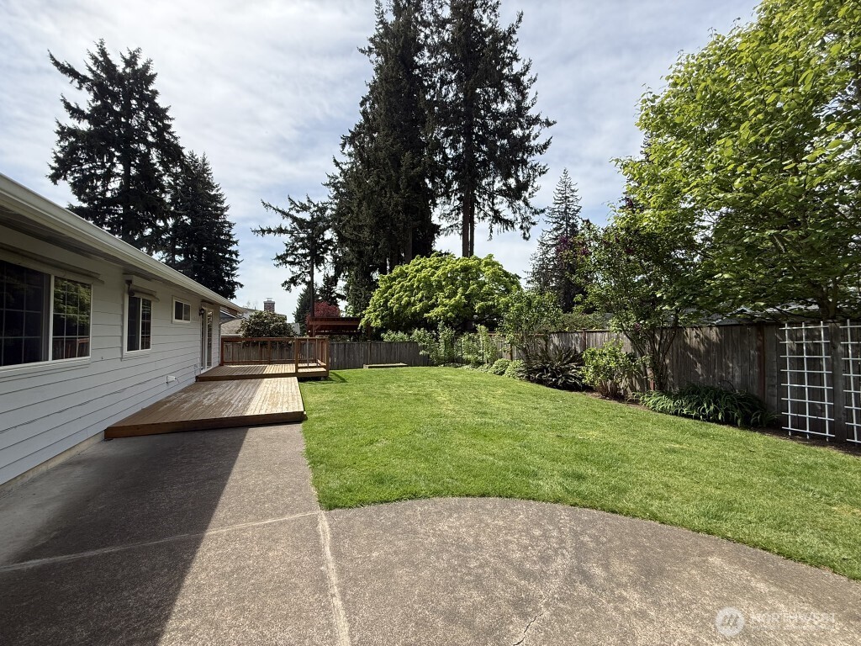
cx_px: 430
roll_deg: -0.1
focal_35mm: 14
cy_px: 323
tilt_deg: +2.7
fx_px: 348
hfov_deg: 102.1
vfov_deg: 85.7
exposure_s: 1/1795
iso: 64
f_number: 2.2
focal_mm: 2.22
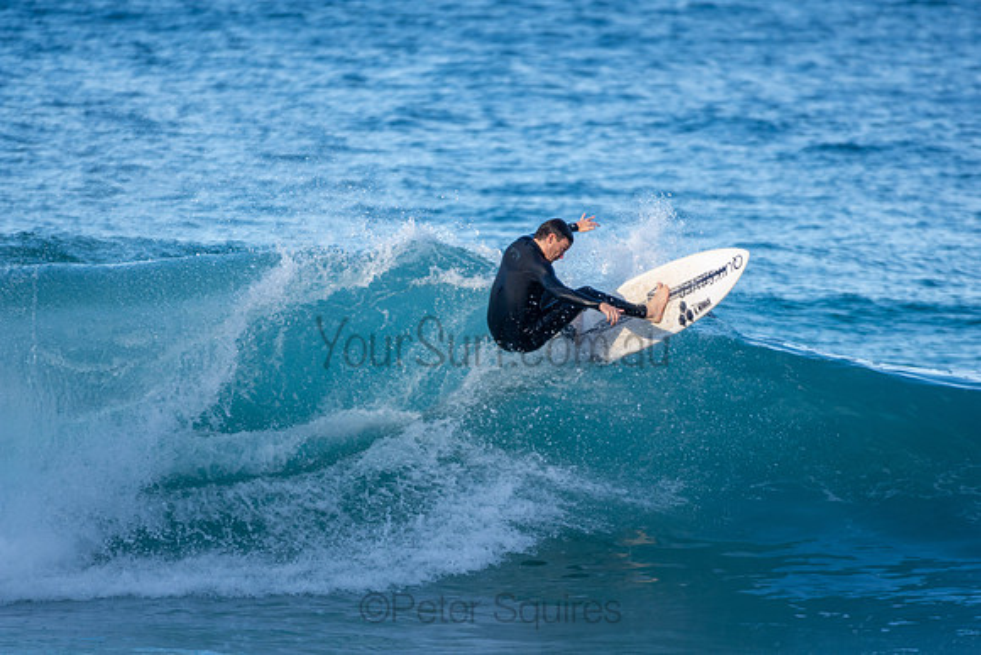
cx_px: 490
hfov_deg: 2.7
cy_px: 328
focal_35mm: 750
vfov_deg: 1.8
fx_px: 20441
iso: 360
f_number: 5.6
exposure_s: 1/1000
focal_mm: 500
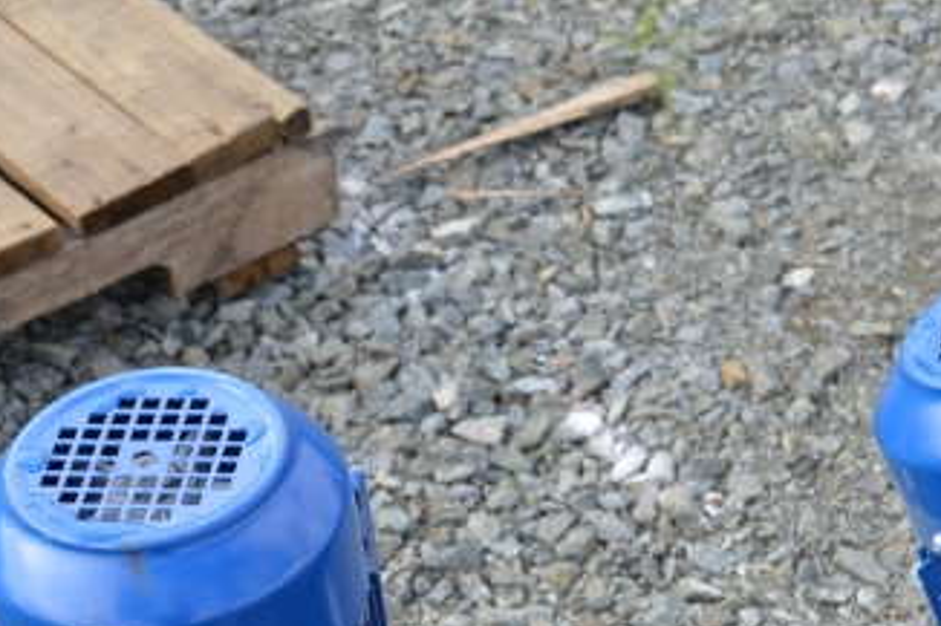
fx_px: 3605
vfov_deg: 9.7
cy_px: 887
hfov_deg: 14.9
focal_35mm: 138
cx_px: 456
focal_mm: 30
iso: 100
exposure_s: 1/125
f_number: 5.6
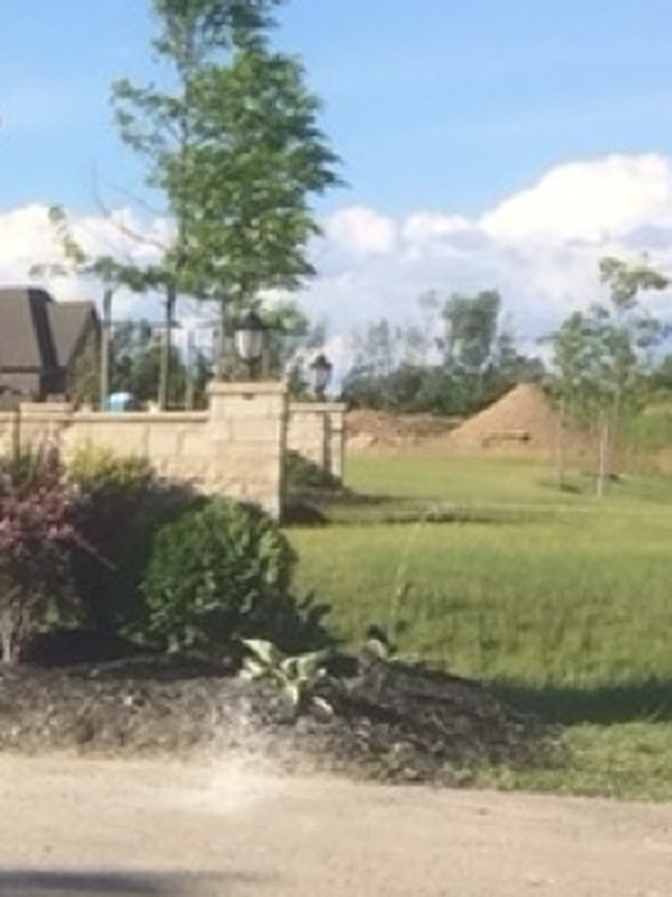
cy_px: 825
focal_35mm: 112
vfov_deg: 17.3
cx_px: -467
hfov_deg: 12.3
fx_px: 2901
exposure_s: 1/1466
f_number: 2.2
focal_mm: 4.15
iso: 32
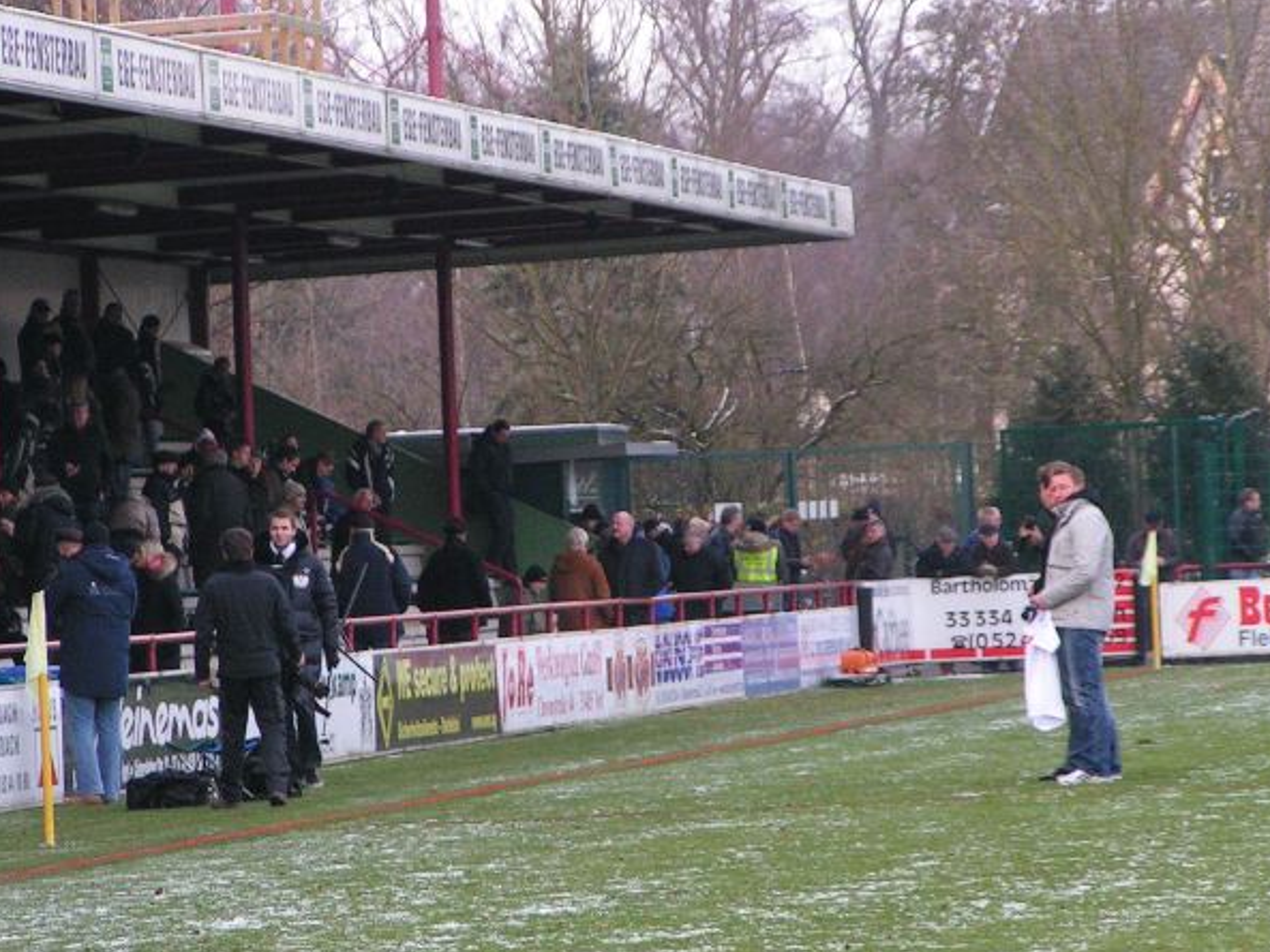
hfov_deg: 7.1
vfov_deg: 5.3
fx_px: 10201
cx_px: 574
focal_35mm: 278
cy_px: 469
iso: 160
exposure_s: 1/250
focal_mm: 31.5
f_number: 3.5
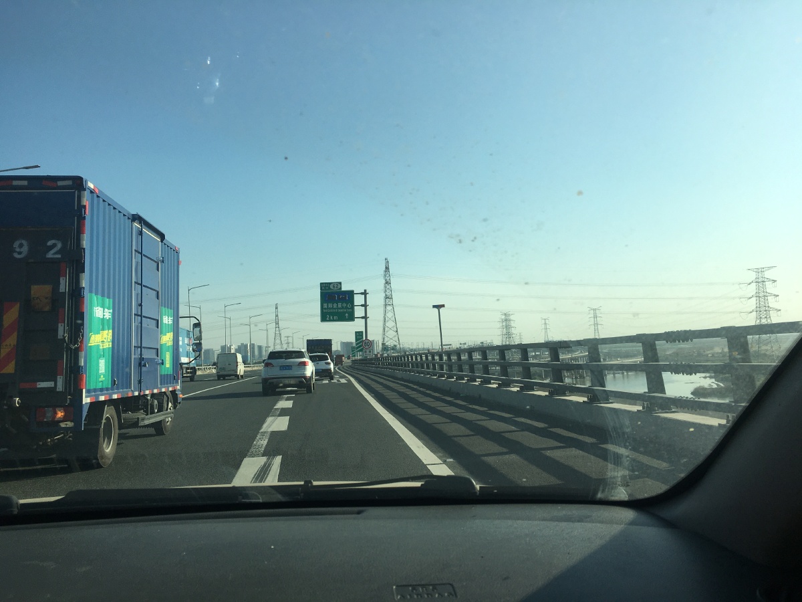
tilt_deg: +5.4
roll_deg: +4.2
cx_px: 401
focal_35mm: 29
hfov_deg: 61.7
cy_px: 301
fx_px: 672
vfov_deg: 48.2
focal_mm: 4.15
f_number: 2.2
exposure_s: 1/1451
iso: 25
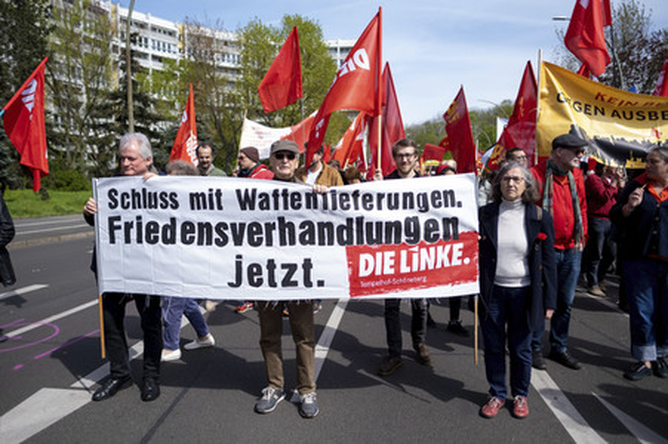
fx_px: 445
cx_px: 334
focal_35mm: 24
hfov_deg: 73.8
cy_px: 222
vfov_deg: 53.1
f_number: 1.4
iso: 80
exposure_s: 1/3500
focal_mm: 16
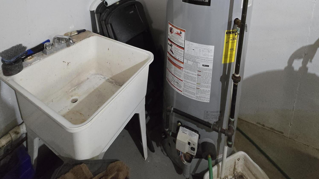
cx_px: 160
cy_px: -12
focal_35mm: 19
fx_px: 161
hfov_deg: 89.6
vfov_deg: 45.7
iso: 1250
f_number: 2.2
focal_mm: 2.2
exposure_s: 1/60
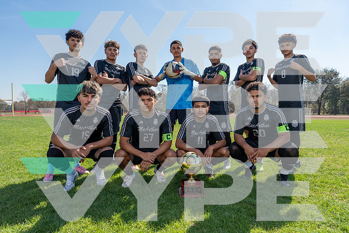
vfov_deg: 53.2
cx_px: 174
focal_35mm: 24
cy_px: 116
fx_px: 233
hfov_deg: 73.7
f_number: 8
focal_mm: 24
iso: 100
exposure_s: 1/200
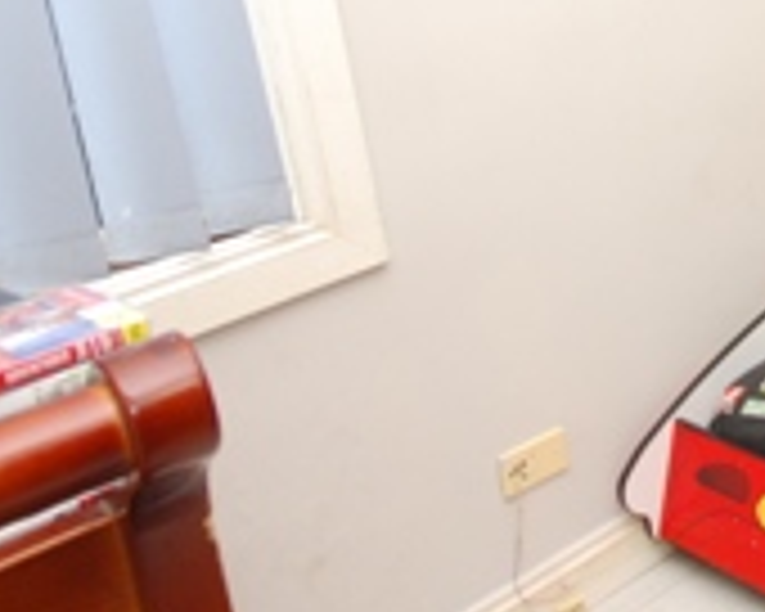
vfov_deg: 26.5
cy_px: -54
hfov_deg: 29.9
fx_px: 1200
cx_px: 932
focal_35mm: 53
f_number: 4
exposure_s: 1/60
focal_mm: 10
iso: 280
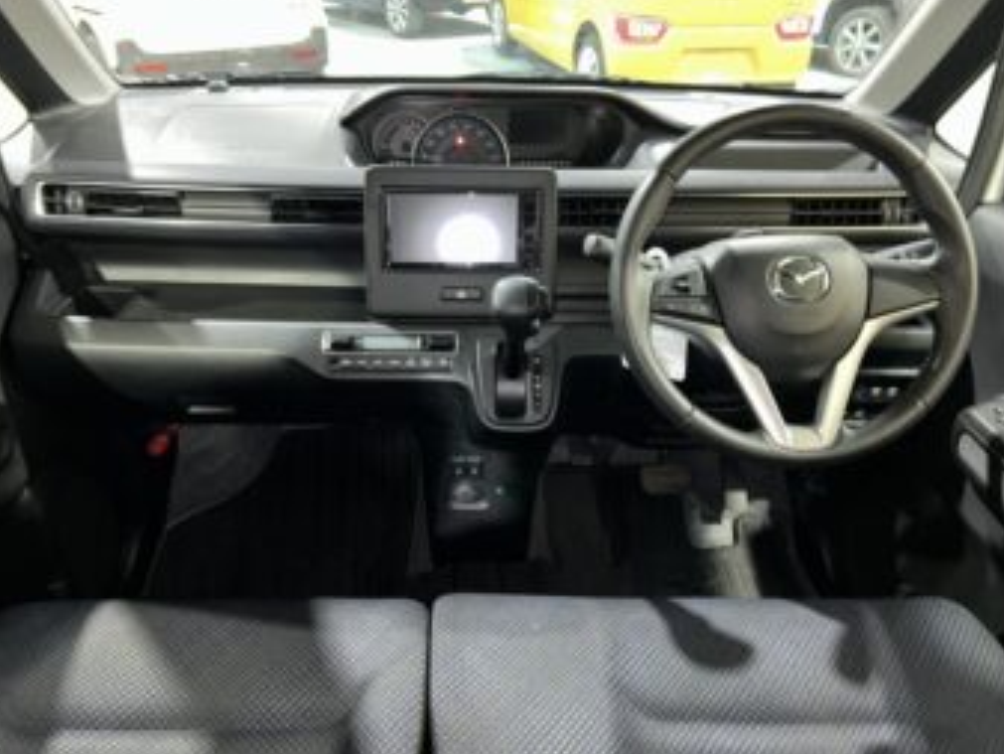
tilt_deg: -30.0
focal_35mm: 27
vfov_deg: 51.4
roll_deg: -0.9
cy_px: 368
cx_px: 498
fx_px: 783
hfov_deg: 65.3
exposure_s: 1/4
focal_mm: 5.7
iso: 50
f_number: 1.5
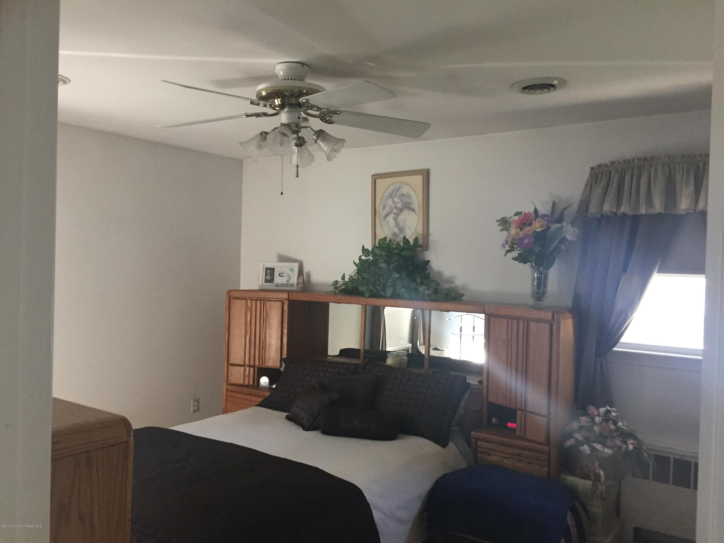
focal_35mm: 29
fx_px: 607
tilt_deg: -2.7
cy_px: 272
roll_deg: -1.9
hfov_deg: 61.7
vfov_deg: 48.2
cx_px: 362
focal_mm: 4.15
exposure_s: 1/30
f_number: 2.2
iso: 160
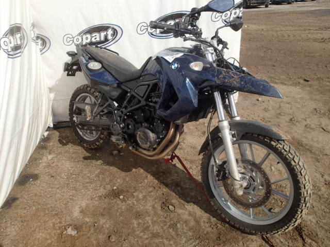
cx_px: 165
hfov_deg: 69.4
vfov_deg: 54.9
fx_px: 238
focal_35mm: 25
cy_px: 124
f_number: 8
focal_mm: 4.5
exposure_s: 1/200
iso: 100
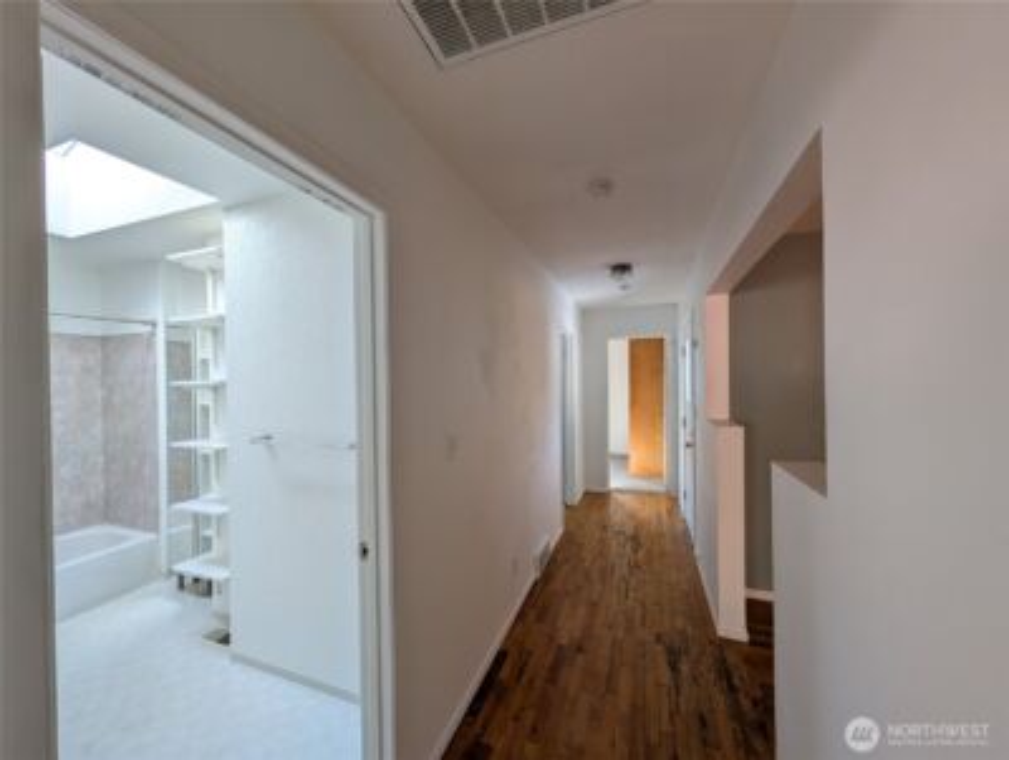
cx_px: 504
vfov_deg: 94.6
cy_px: 380
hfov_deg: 110.5
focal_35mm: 12
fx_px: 350
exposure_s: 1/206
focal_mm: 2.02
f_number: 1.7
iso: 52
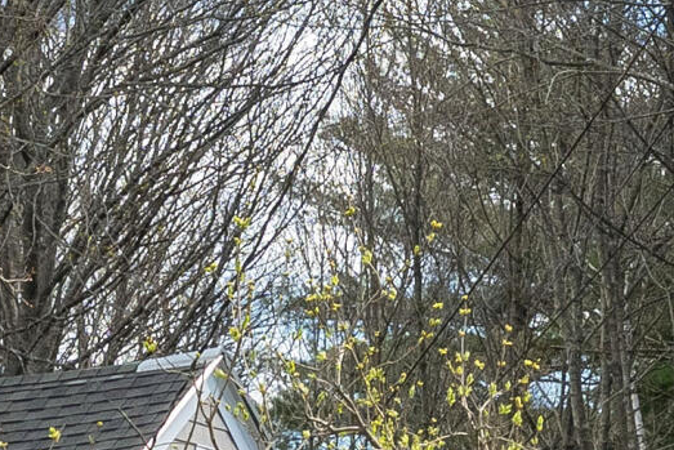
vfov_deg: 4.7
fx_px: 5374
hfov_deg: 6.9
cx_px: -723
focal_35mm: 287
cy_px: 1053
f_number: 13
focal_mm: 50
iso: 3200
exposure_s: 1/160
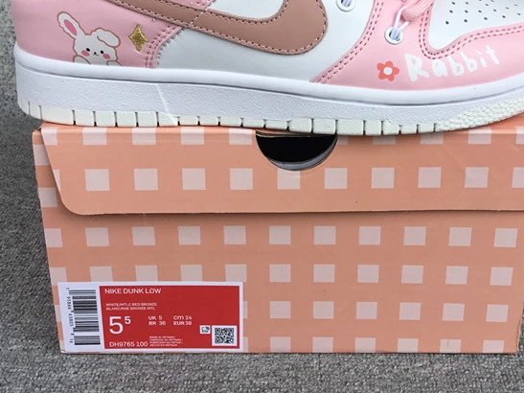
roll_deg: -0.4
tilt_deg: -21.7
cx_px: 309
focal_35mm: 51
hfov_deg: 37.4
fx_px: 772
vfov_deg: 28.3
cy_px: 118
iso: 25
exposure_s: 1/741
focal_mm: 3.3
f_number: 2.4
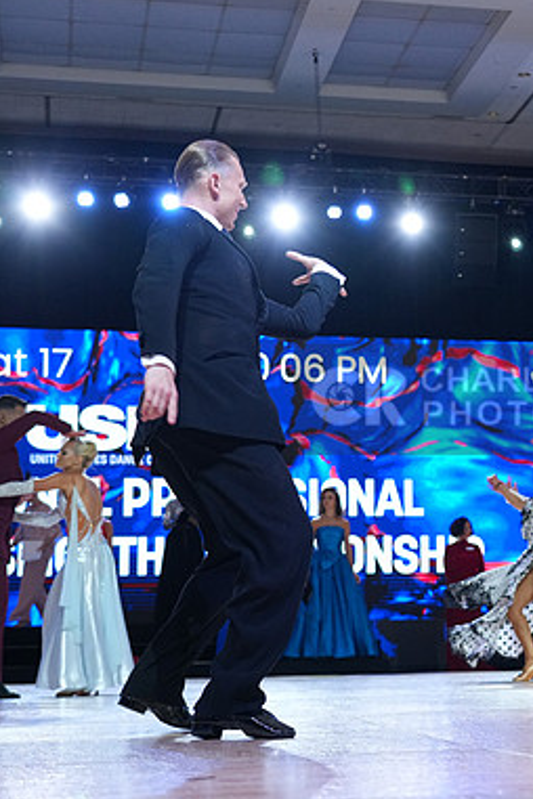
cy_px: 400
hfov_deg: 18.2
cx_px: 523
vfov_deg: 27.7
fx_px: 1621
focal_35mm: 73
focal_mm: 48
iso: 2000
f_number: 4
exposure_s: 1/320
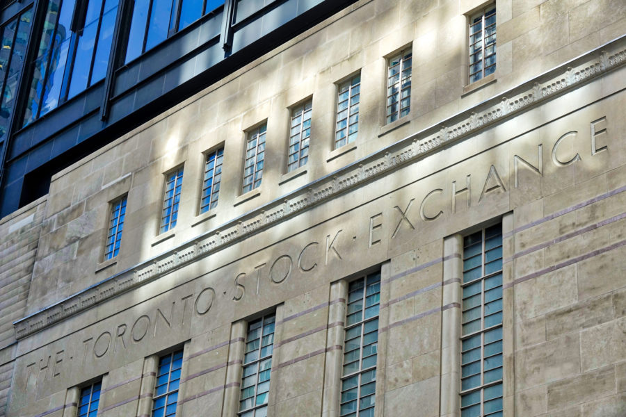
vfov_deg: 17.3
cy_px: 208
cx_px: 313
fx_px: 1374
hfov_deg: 25.7
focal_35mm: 79
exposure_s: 1/250
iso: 100
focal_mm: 28.9
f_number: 4
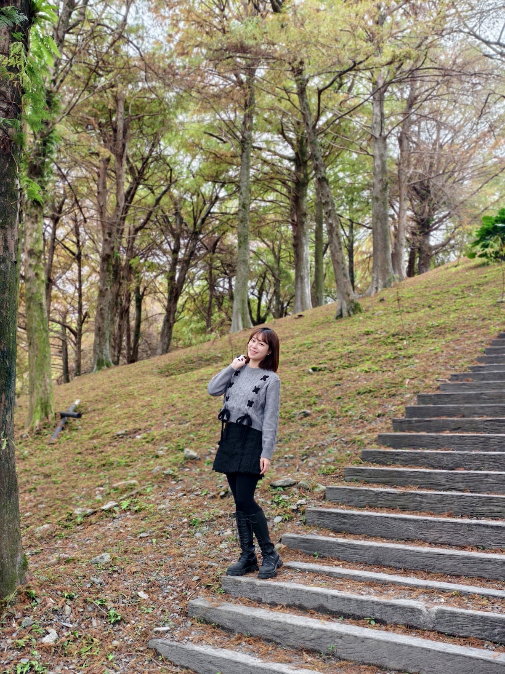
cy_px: 337
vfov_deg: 52.6
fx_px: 681
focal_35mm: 35
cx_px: 252
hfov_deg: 40.7
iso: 83
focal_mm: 6.54
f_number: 2
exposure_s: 1/100
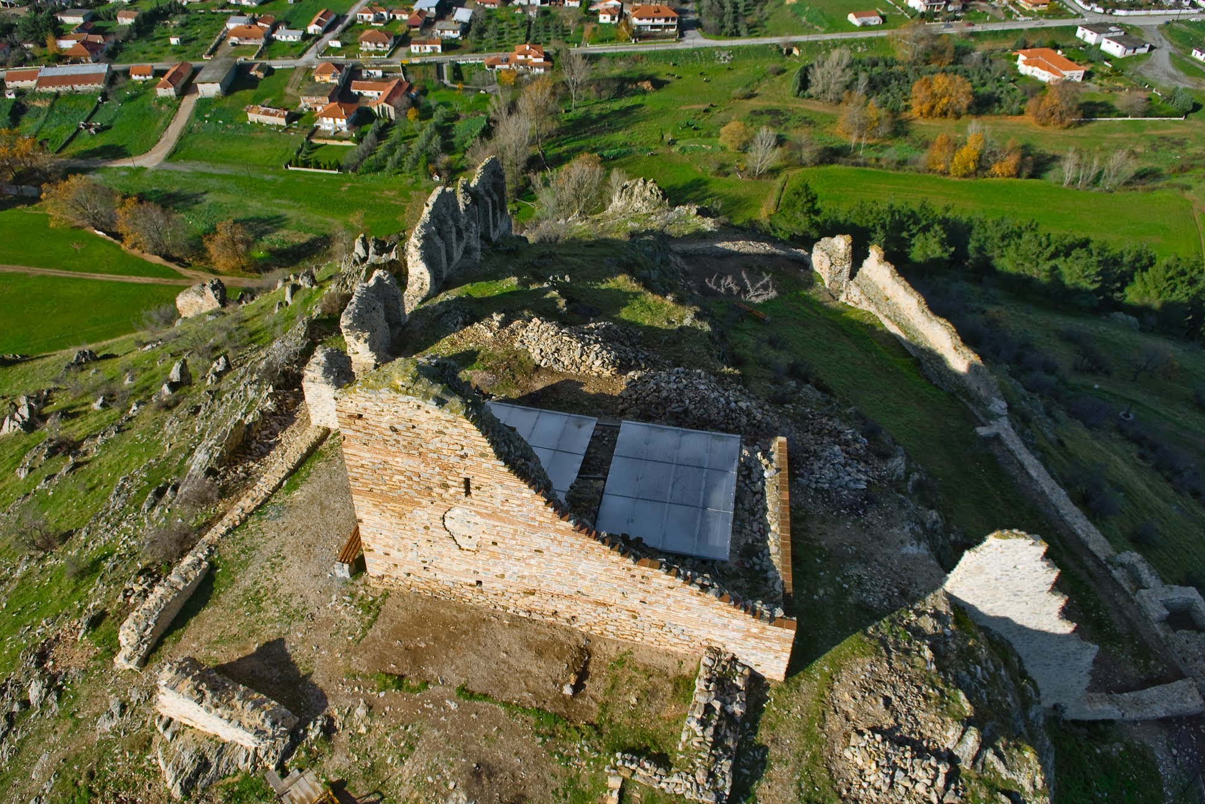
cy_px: 393
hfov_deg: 68.3
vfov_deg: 48.7
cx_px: 591
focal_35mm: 27
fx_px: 888
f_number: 5.6
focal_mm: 17
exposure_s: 1/500
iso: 100
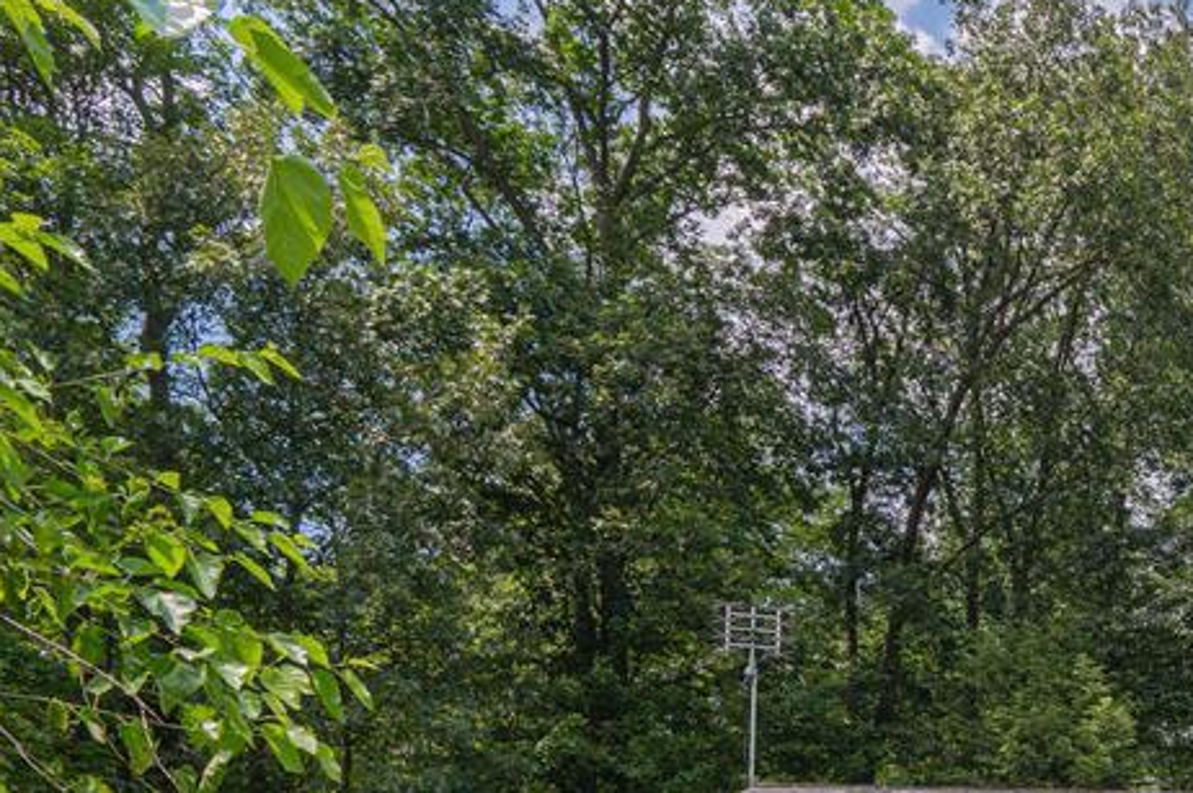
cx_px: 1338
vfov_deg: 30.1
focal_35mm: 40
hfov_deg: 39.1
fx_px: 1324
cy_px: 861
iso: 320
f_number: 9
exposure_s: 1/2500
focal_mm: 17
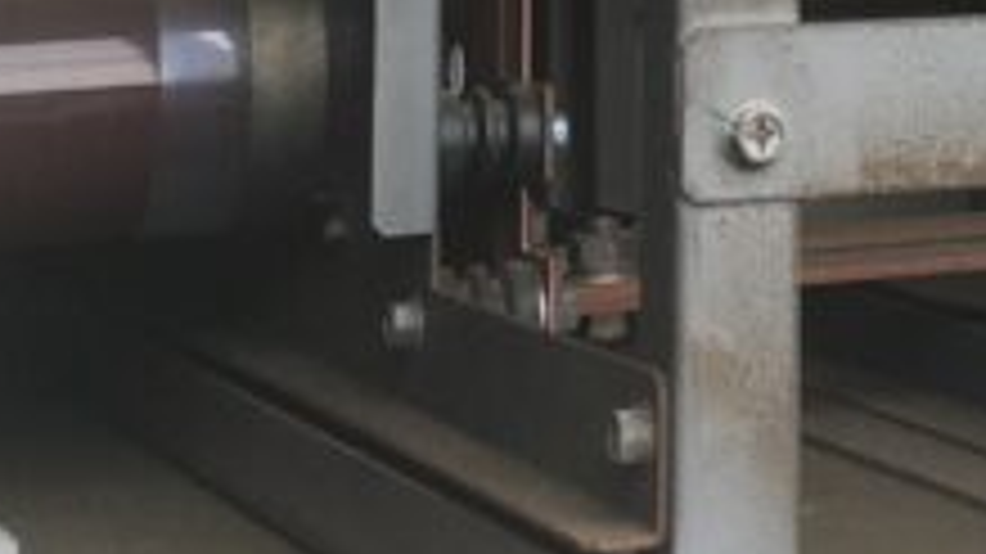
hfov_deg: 13.8
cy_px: -730
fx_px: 3868
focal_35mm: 148
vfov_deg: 7.7
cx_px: 1369
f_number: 2.2
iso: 25
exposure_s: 1/60
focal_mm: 4.15
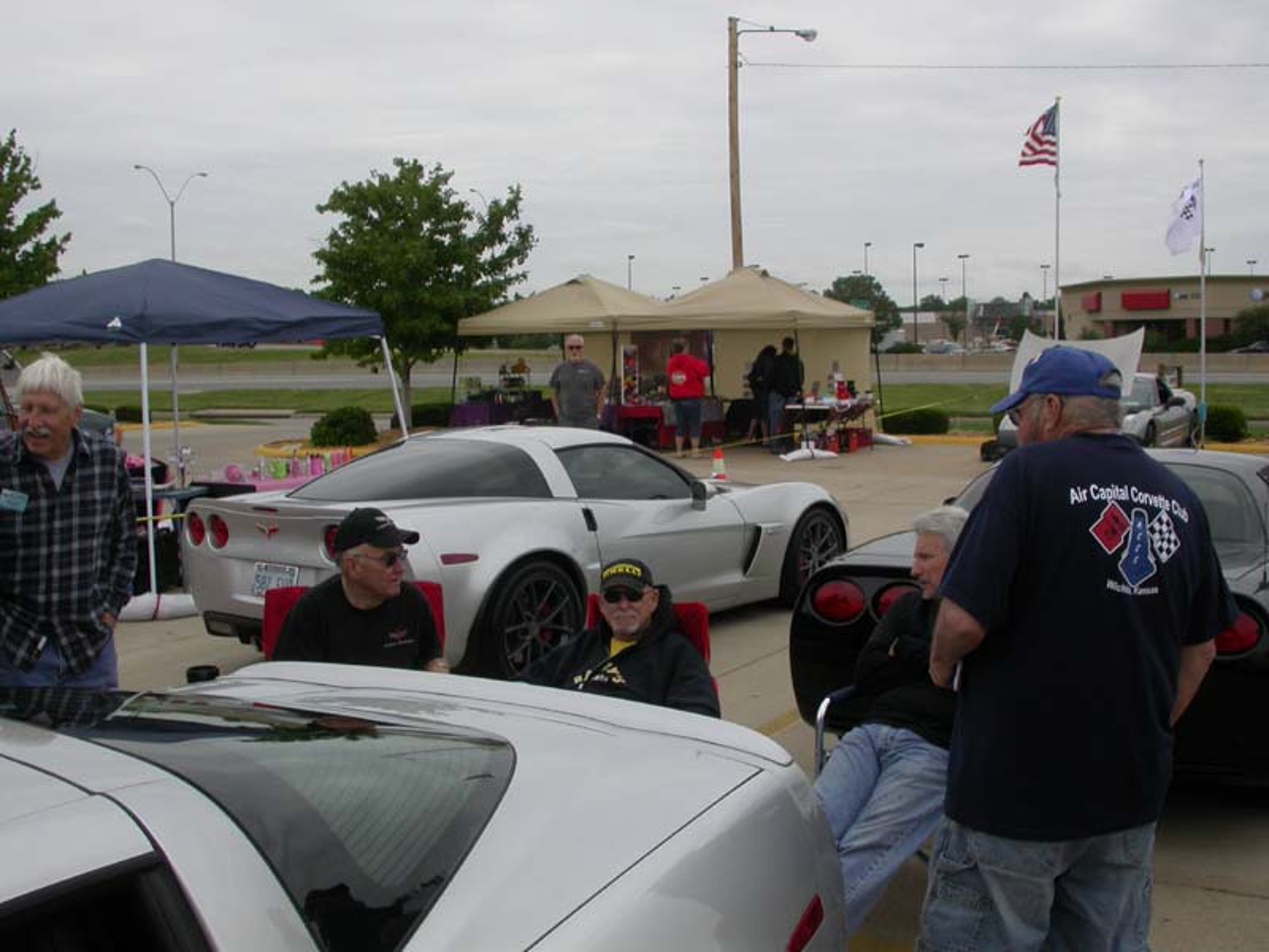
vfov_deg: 37.7
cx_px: 634
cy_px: 476
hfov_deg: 49.0
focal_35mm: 38
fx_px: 1393
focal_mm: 7.85
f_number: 6.7
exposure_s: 1/295
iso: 100
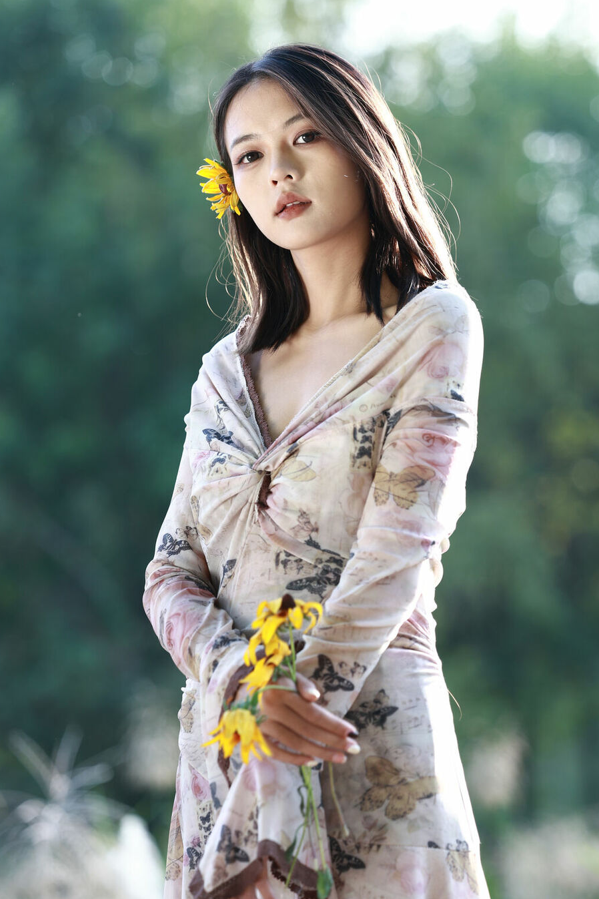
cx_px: 330
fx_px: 3444
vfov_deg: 14.9
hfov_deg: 9.9
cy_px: 486
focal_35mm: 138
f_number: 2.8
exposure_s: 1/200
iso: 160
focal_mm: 119
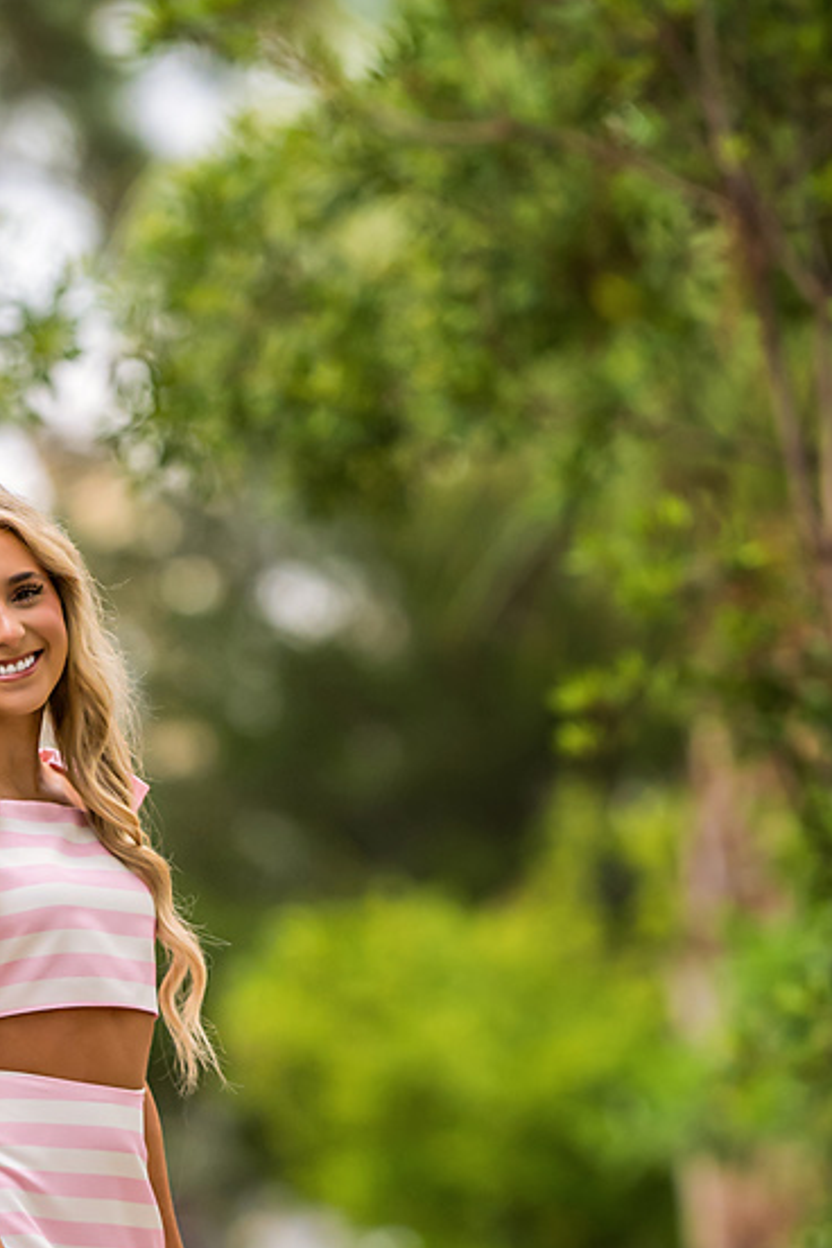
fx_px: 18823
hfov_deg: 2.5
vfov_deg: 3.8
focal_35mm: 543
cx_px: -90
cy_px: 1035
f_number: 2.8
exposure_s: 1/2500
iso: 500
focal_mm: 200
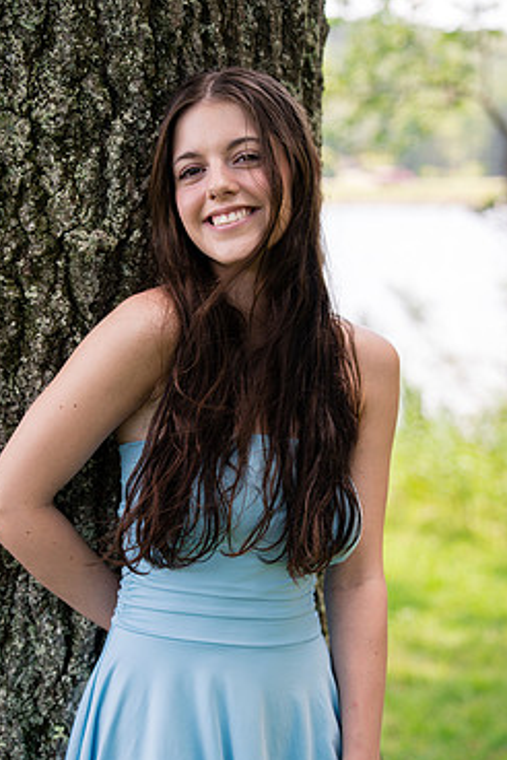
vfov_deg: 28.0
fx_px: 1521
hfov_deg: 18.9
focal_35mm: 72
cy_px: 445
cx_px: 231
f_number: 2.8
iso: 125
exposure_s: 1/250
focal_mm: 59
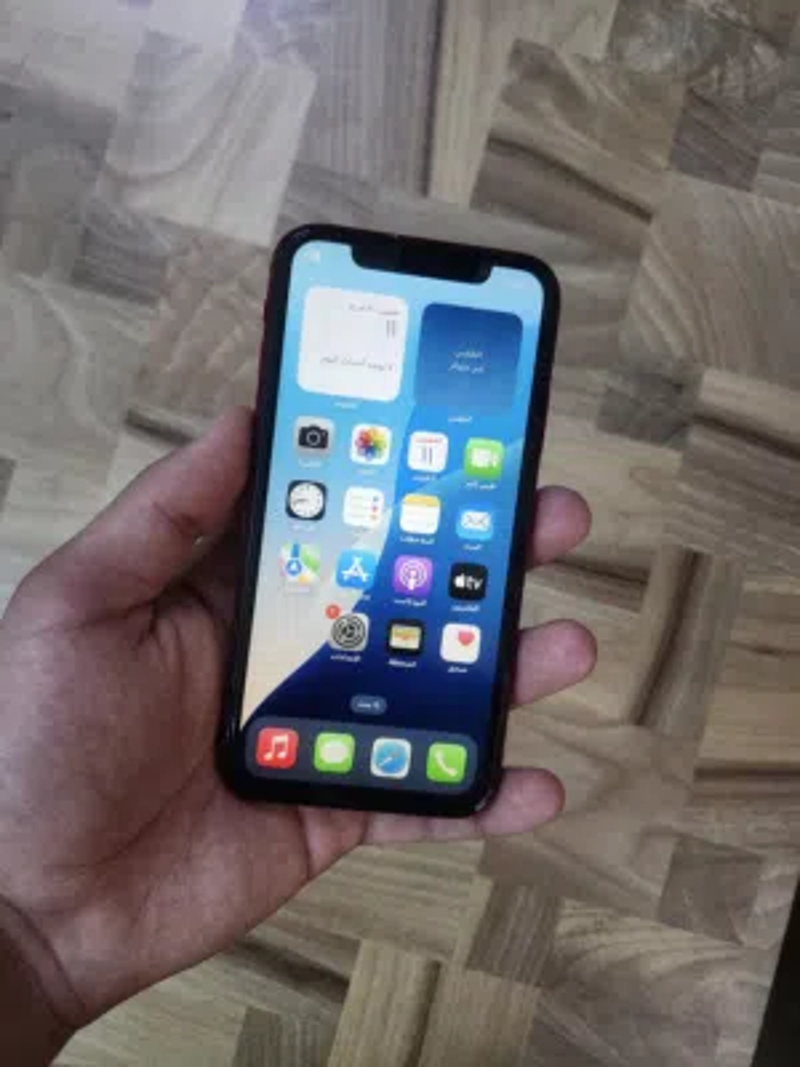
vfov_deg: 73.9
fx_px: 709
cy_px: 534
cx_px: 400
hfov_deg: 58.9
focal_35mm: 23
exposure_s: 1/100
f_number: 1.8
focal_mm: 5.54
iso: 1000
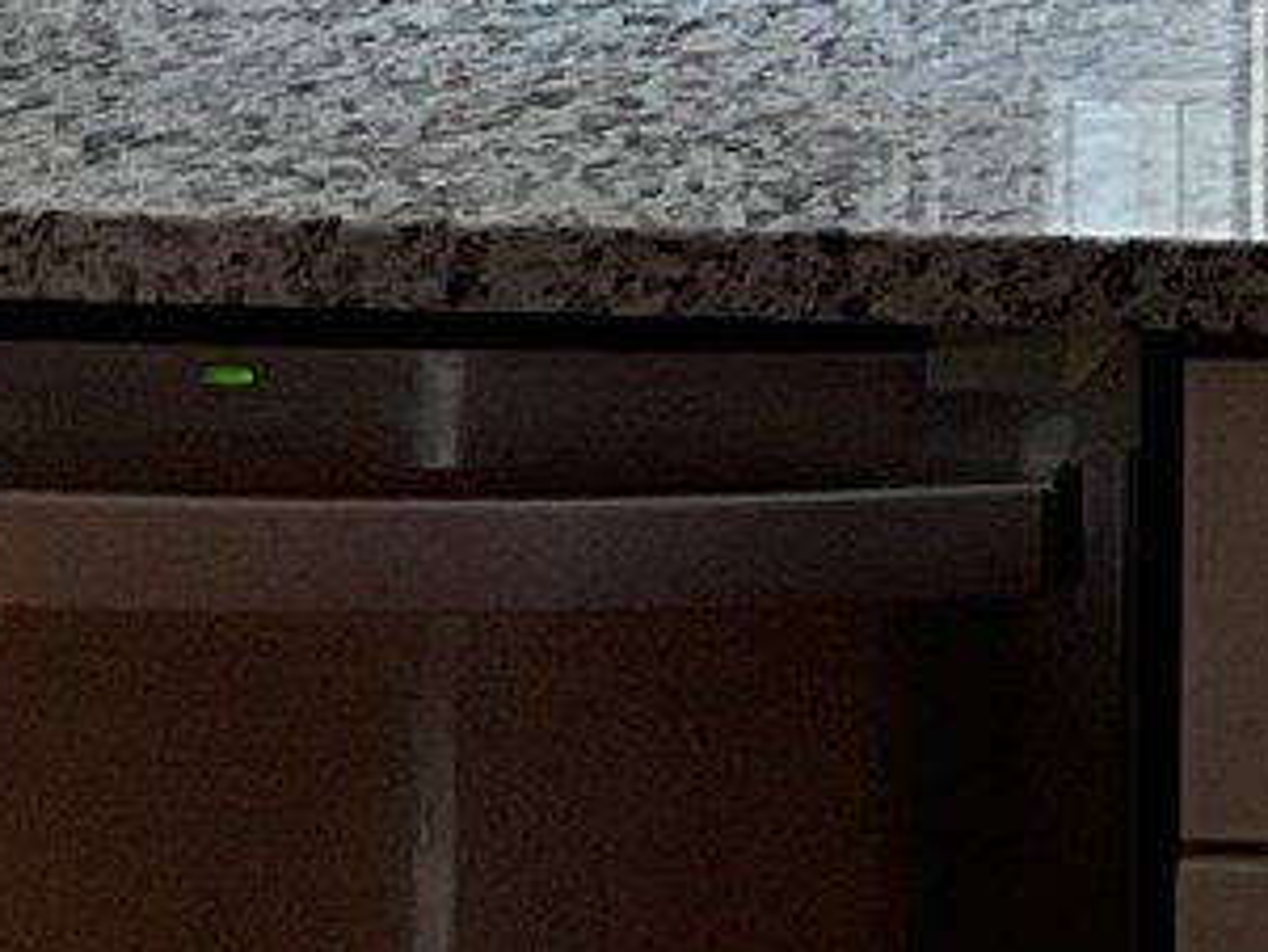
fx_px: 7219
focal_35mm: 197
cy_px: -1765
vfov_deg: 6.9
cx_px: 2507
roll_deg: -1.0
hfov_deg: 9.4
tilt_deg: -2.5
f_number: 1.8
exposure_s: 1/120
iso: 32
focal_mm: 3
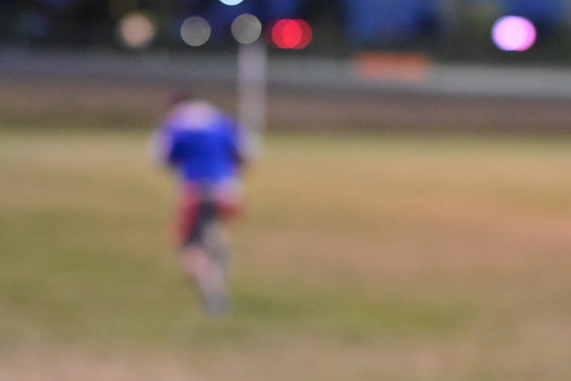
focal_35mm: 117
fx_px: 1856
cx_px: 286
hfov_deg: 17.5
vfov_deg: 11.7
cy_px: 190
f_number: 4
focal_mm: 78
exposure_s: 1/250
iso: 6400
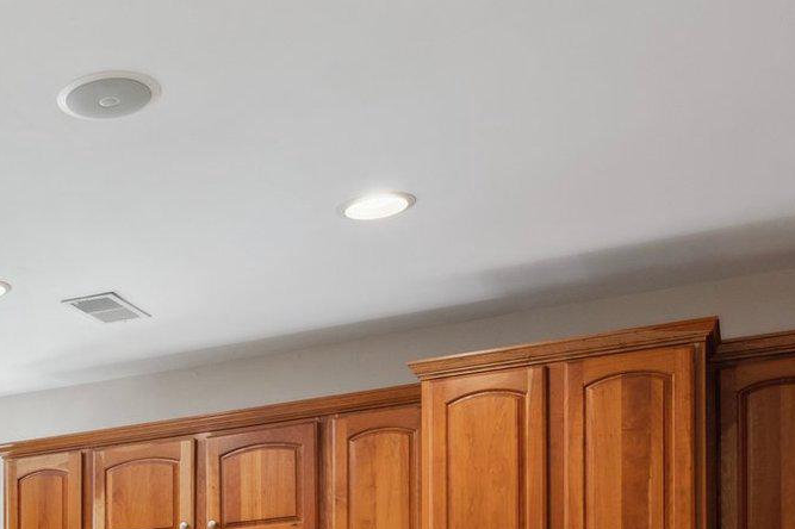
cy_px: 736
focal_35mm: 59
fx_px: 1304
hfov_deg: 29.7
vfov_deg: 20.4
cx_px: -126
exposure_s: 1/30
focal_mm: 19.7
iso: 640
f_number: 8
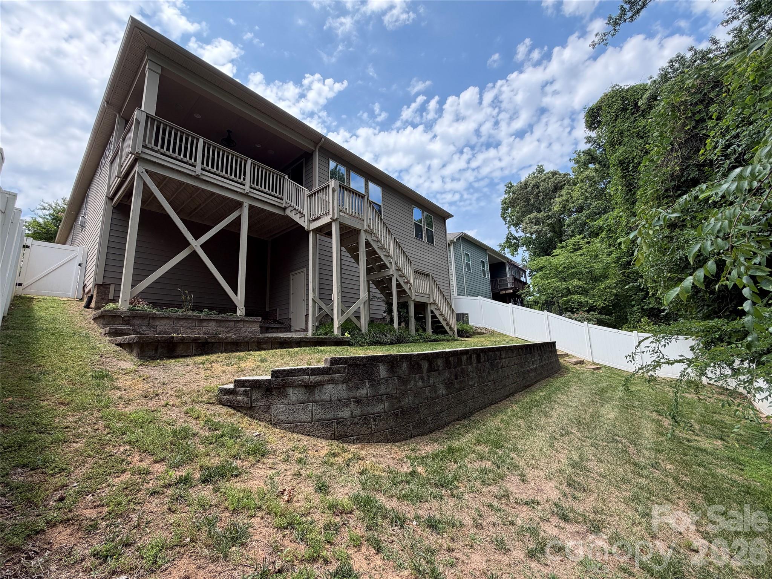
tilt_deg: +11.0
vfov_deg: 85.7
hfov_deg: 102.1
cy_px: 290
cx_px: 386
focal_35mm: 14
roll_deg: +2.4
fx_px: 312
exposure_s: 1/625
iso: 40
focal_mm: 2.22
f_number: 2.2
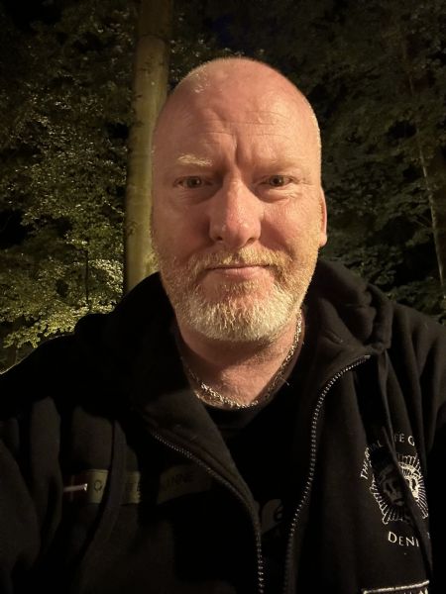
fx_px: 515
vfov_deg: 60.0
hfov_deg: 46.8
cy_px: 297
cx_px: 223
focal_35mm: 30
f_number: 1.9
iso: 500
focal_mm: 2.69
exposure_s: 1/25
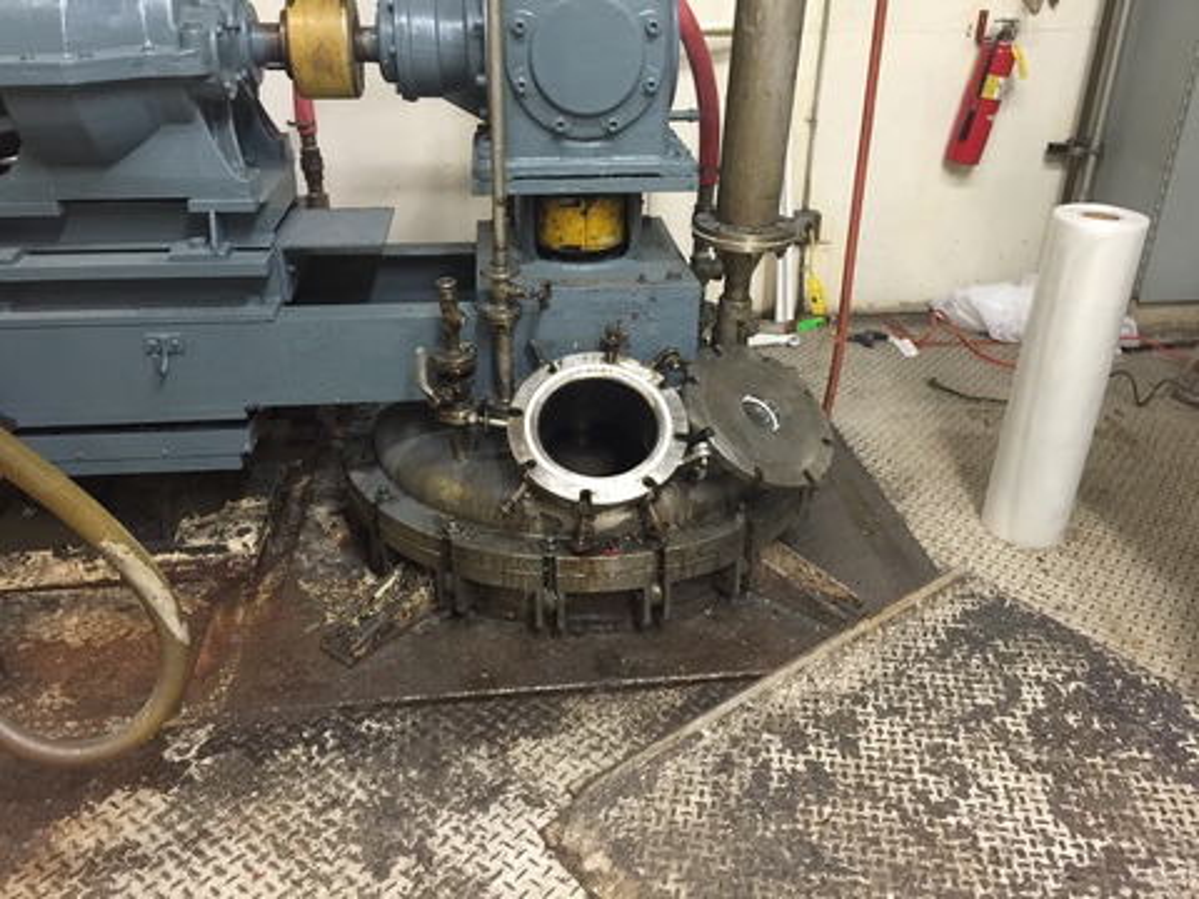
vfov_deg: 48.2
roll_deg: -1.5
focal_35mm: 29
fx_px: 1004
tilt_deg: -28.3
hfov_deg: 61.7
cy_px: 450
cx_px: 600
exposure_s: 1/10
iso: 125
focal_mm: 4.15
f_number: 2.2
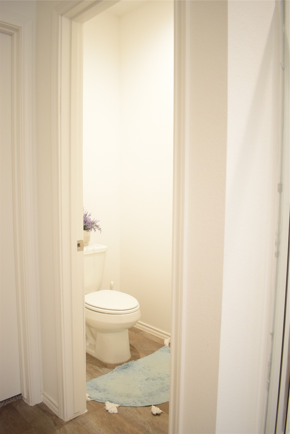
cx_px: 145
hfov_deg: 47.9
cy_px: 217
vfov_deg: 67.4
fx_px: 326
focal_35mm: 27
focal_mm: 18
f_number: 3.5
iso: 1250
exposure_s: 1/60
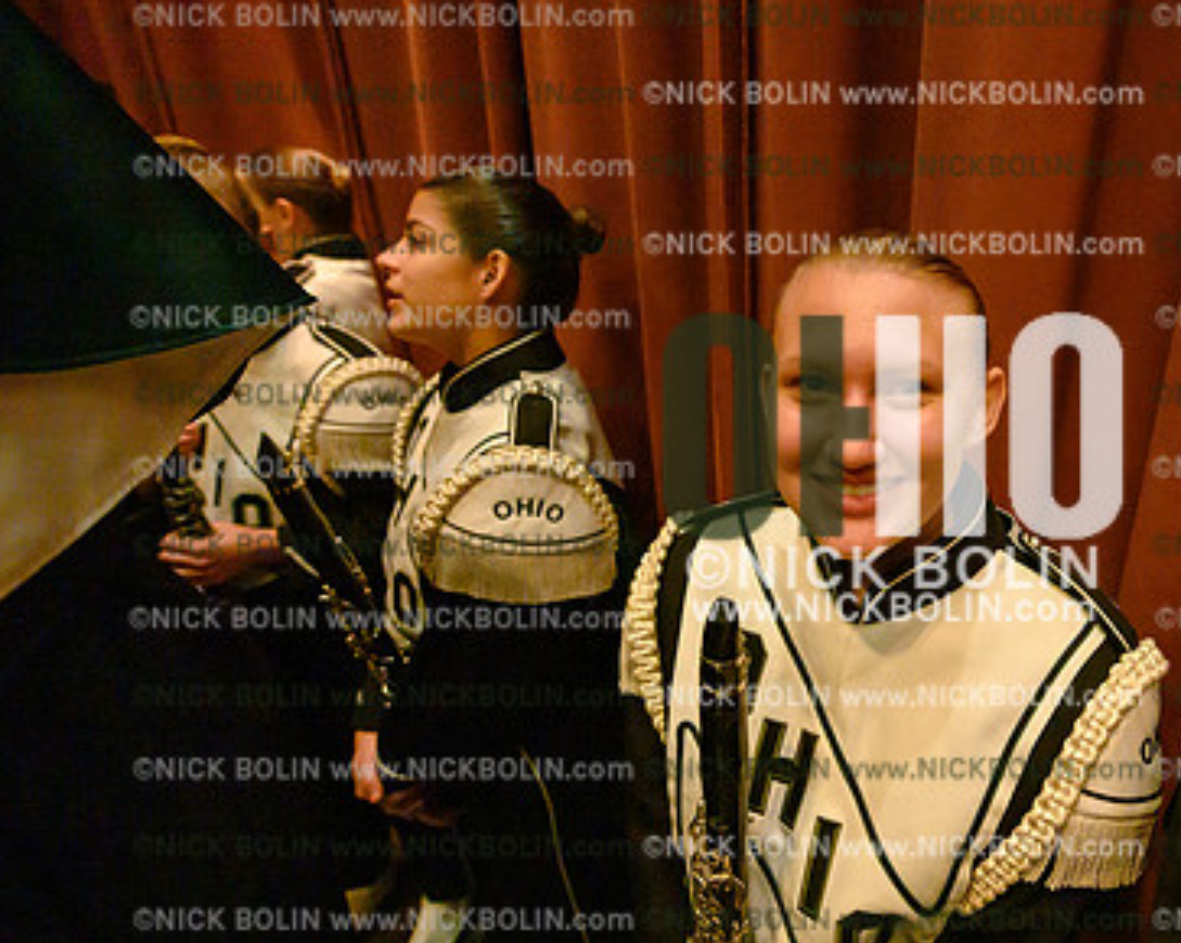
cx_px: 891
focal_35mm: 21
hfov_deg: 72.1
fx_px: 734
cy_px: 470
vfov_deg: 65.5
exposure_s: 1/320
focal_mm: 14
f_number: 2.8
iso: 25600
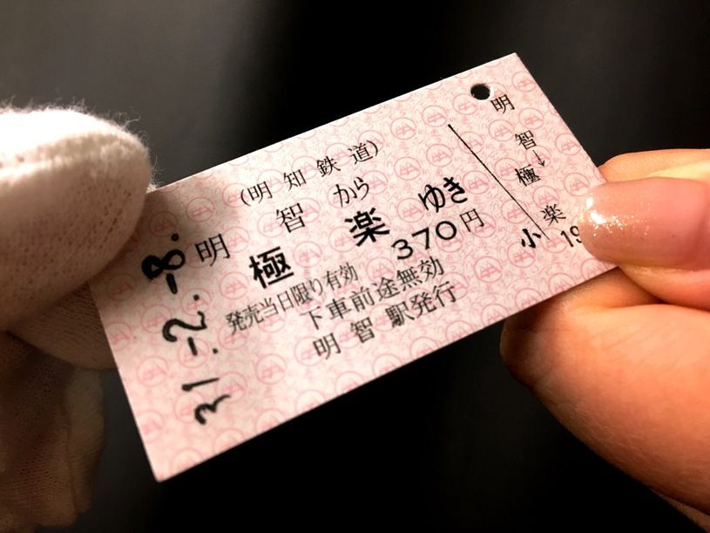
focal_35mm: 29
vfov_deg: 48.2
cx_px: 355
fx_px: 595
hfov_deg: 61.7
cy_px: 266
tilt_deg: -43.7
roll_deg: -0.8
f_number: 2.2
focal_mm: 4.15
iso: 80
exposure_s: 1/30
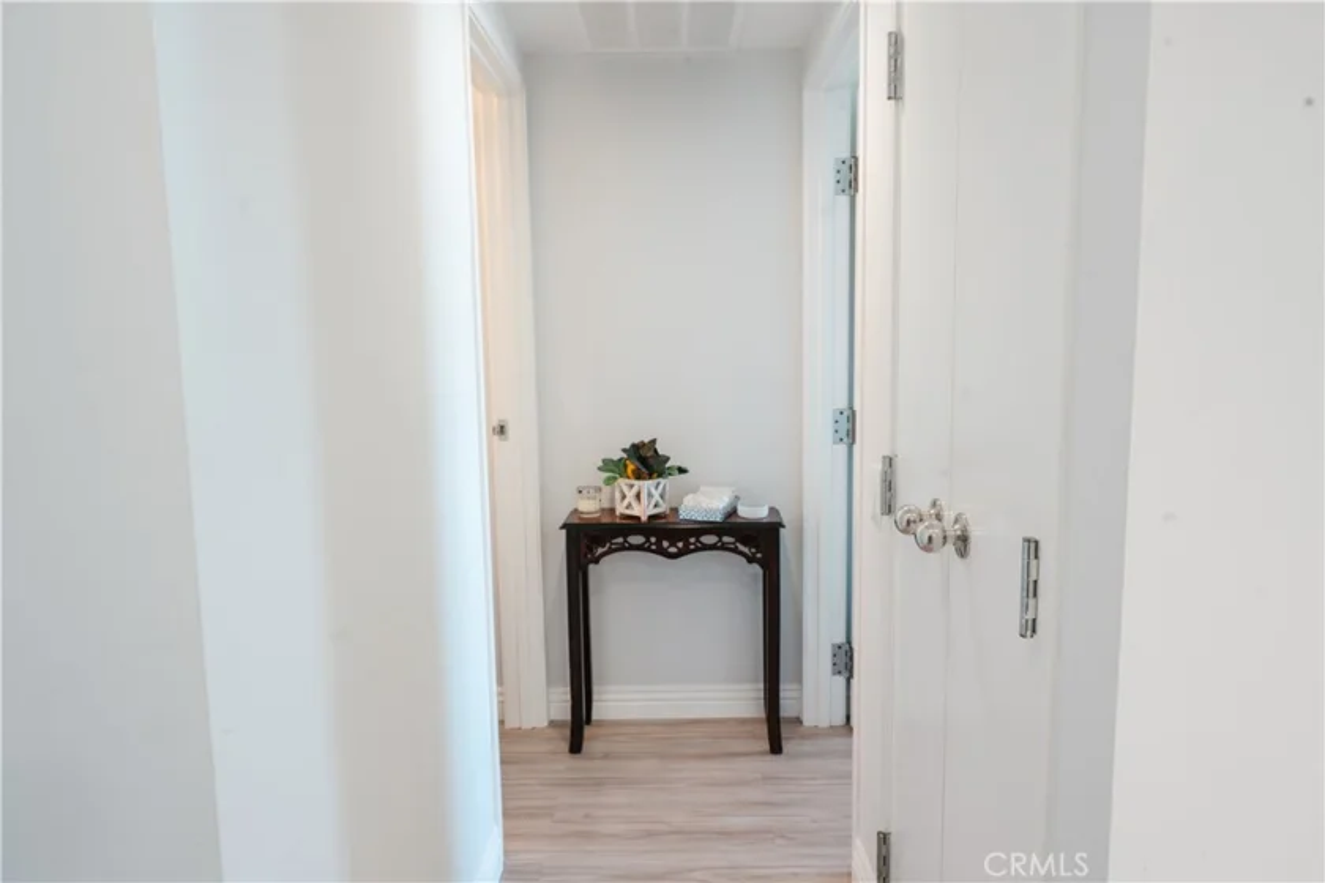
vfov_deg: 53.1
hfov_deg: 73.7
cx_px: 662
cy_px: 442
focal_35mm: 24
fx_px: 883
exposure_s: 1/5
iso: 100
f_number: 10
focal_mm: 24
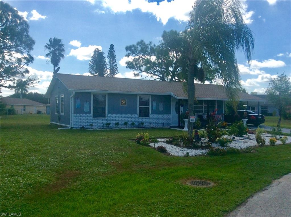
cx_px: 146
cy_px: 108
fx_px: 269
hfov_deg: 56.9
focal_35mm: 32
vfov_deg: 44.0
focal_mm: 3.3
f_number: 2.4
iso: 32
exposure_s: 1/1634
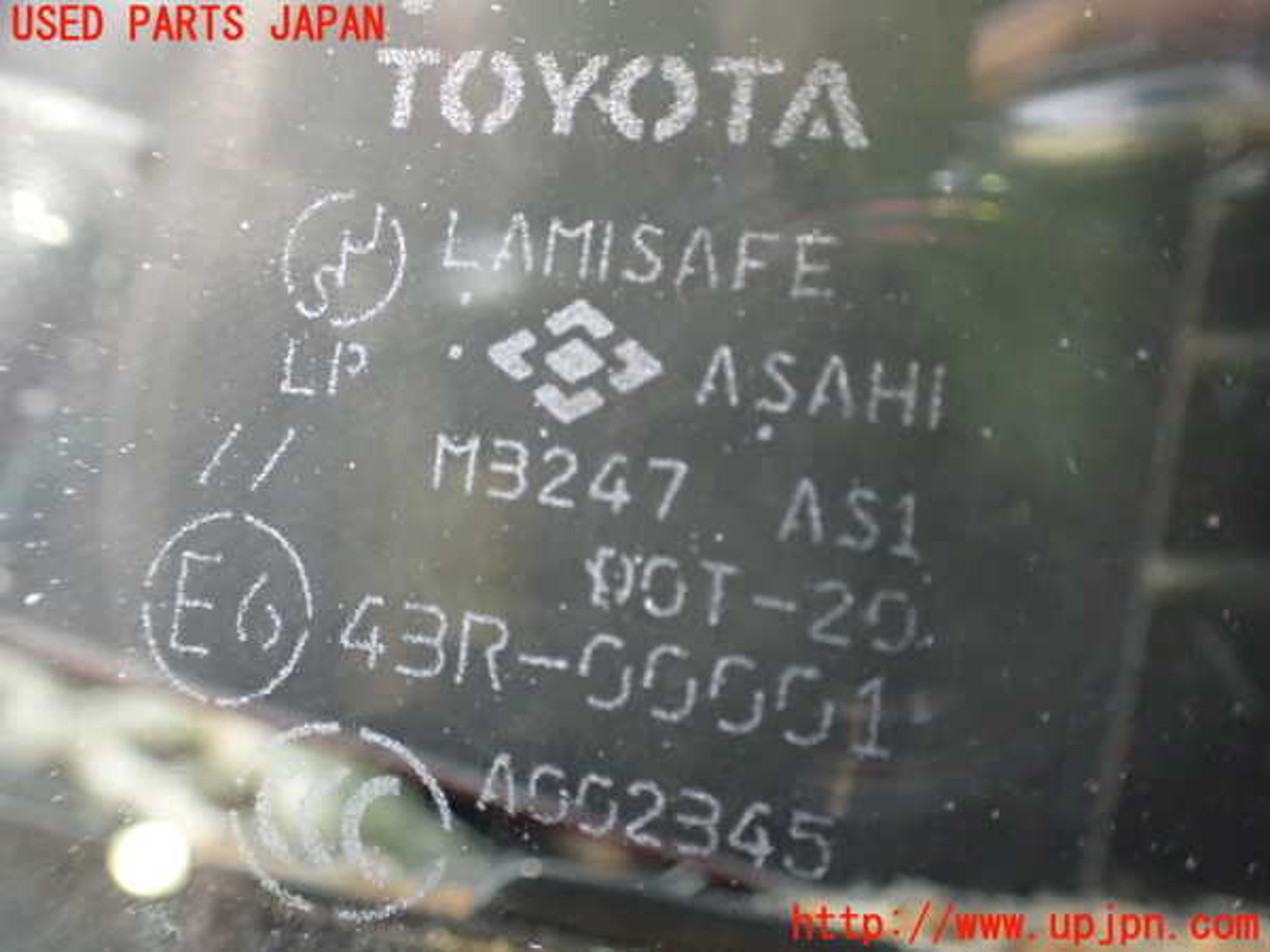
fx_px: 1101
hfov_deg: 60.0
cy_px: 476
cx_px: 635
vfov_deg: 46.8
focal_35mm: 30
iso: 1000
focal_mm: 5.4
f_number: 2.3
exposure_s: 1/30
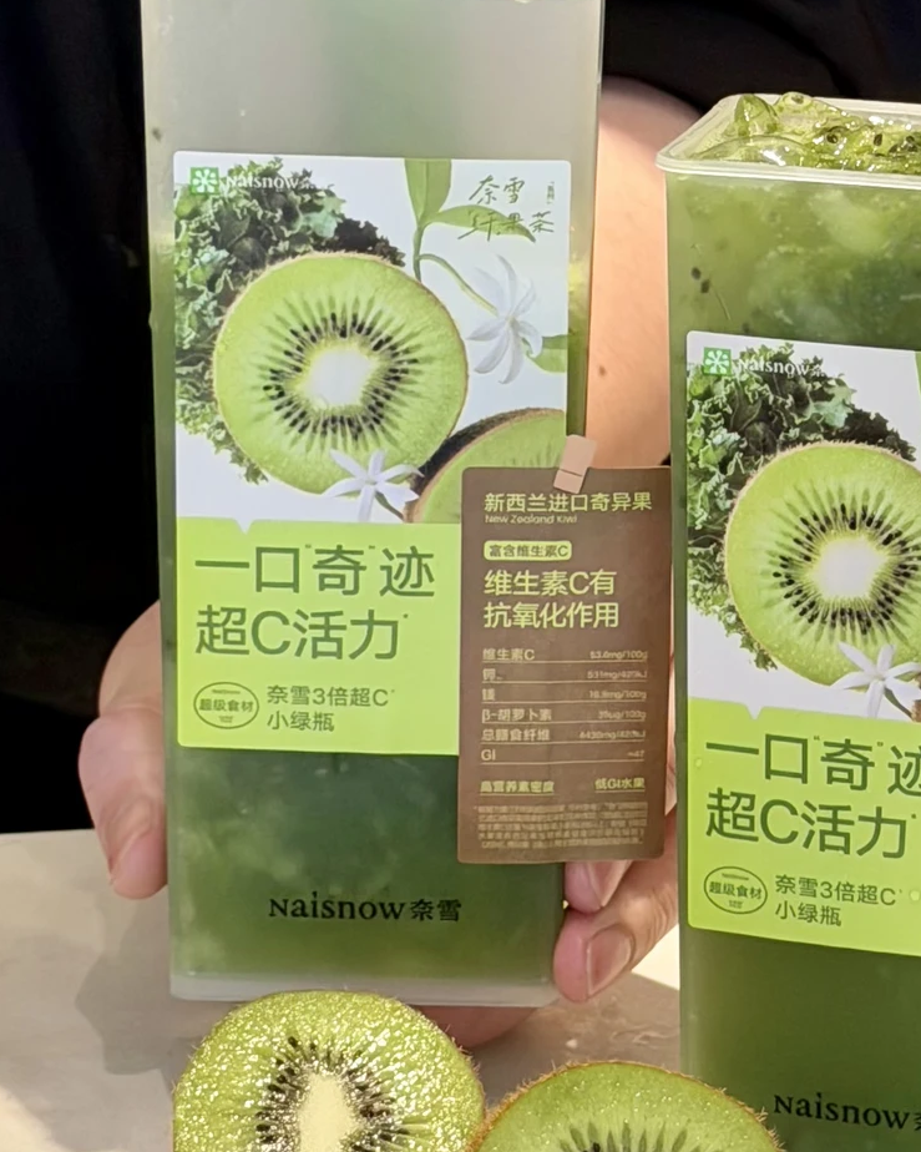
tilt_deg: -17.1
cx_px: 649
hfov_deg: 20.9
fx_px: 2488
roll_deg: -1.1
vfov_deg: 26.1
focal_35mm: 73
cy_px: 565
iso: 80
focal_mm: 6.76
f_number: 1.78
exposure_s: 1/122
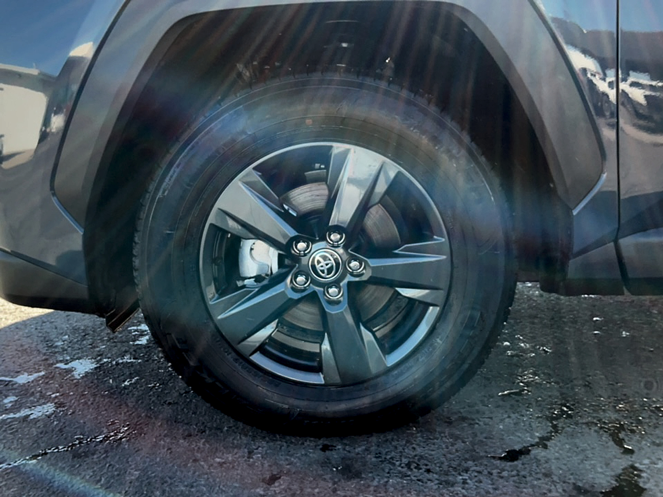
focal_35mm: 30
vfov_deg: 46.8
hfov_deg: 60.0
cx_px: 332
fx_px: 575
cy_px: 248
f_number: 1.8
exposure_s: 1/189
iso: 25
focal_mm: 3
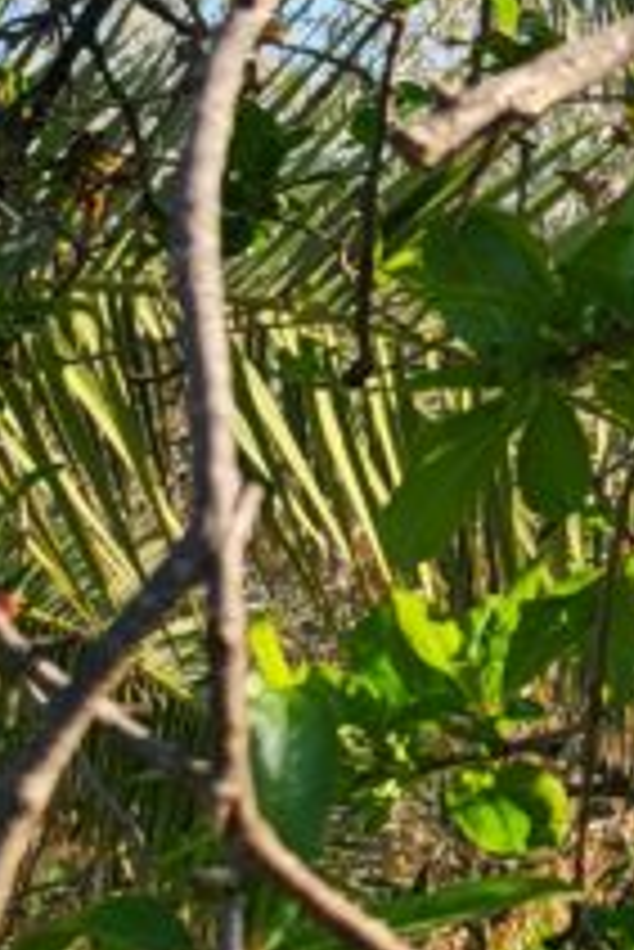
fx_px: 3191
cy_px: -18
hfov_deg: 9.6
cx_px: 1704
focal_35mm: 121
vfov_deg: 16.5
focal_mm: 5
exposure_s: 1/1714
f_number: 1.8
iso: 40
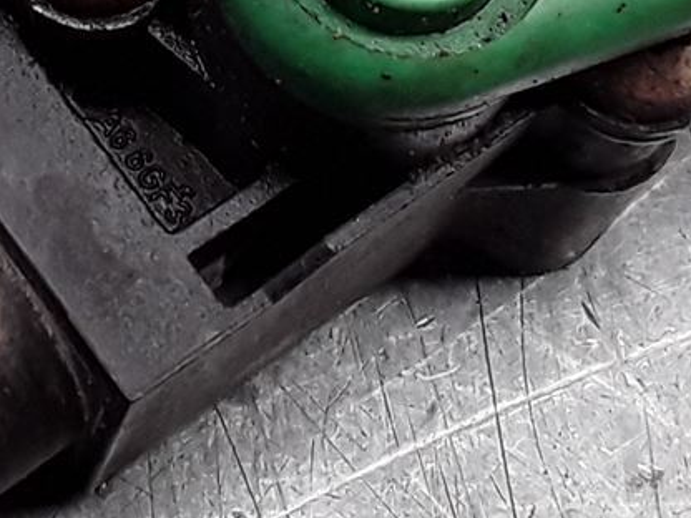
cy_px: -146
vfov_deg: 10.5
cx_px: 93
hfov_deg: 14.2
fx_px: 2755
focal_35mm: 138
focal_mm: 2.91
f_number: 1.9
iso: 100
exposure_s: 1/101
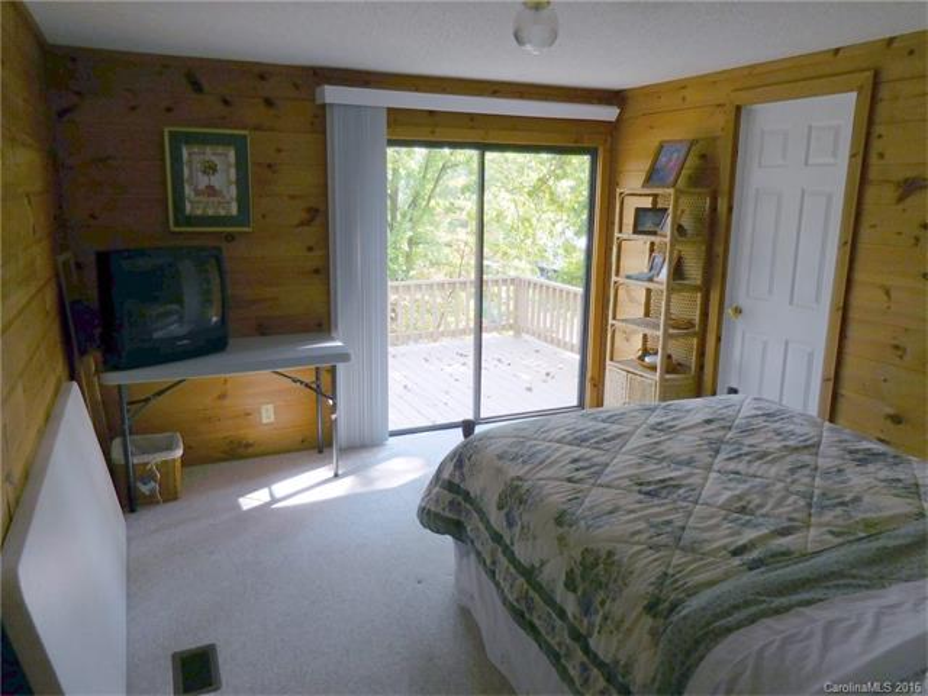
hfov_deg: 69.4
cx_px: 464
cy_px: 348
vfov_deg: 54.9
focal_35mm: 25
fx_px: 670
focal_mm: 4.5
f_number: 3.3
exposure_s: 1/50
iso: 125
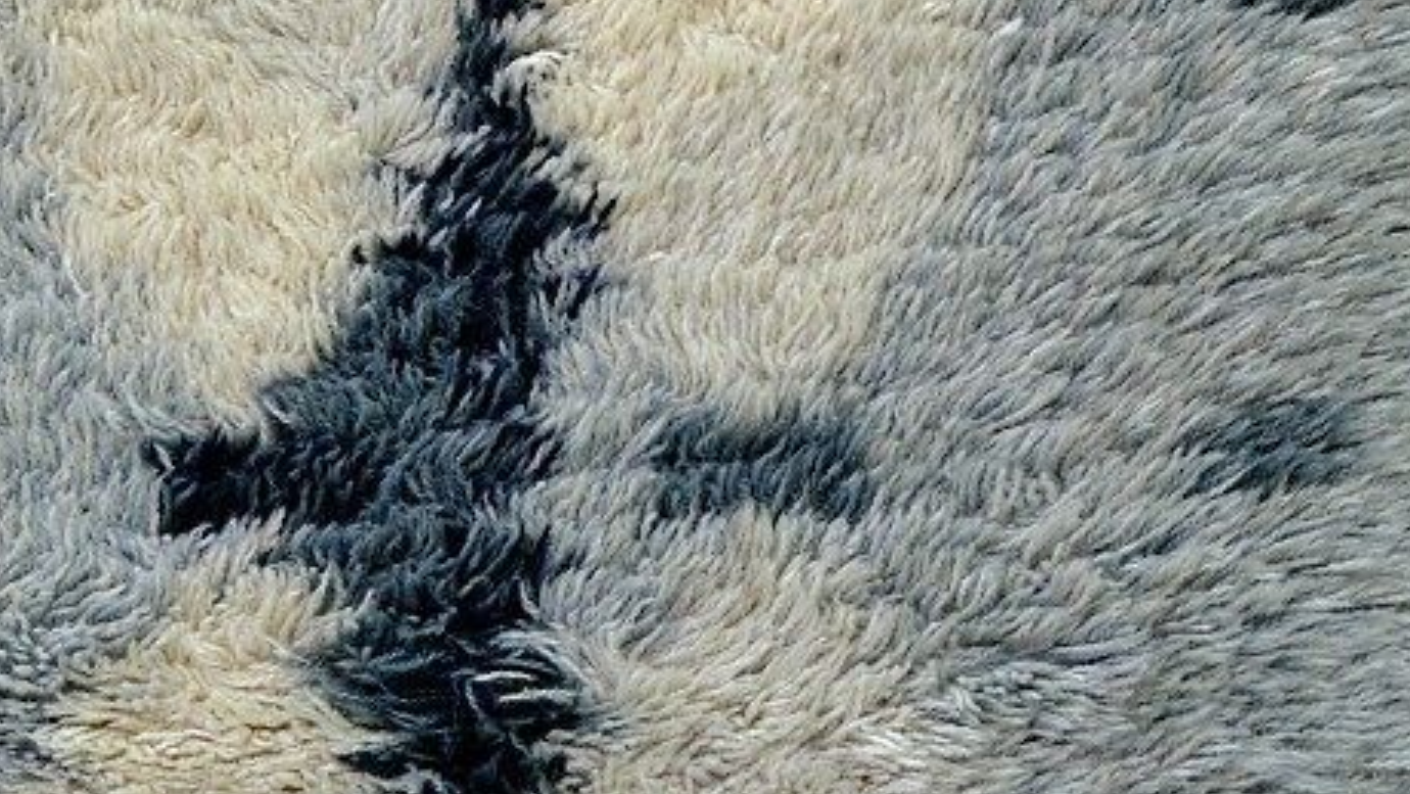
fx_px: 4114
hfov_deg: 19.1
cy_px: -469
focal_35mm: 110
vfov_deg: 10.6
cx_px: 156
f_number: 3.2
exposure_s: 1/38
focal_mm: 25.4
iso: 640
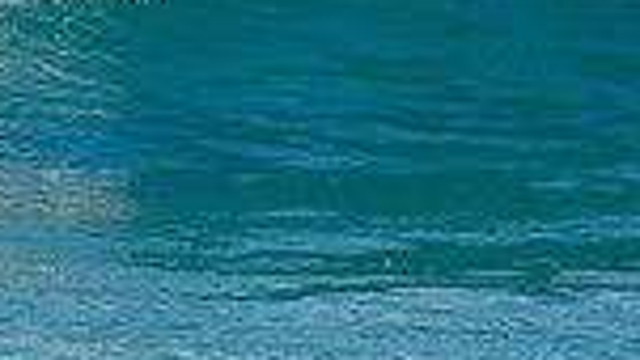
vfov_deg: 0.5
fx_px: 41007
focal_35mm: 2416
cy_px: -358
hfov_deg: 0.9
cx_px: -428
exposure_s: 1/1250
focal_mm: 400
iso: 220
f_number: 5.6
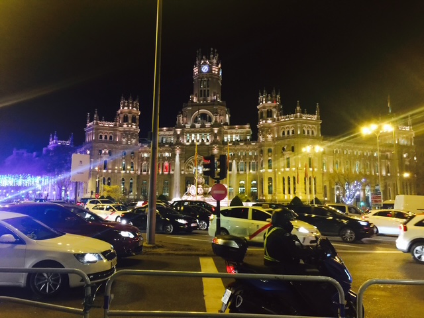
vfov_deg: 48.2
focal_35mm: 29
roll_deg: -1.4
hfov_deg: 61.7
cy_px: 159
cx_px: 212
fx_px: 355
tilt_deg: +8.0
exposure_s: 1/4
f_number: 2.2
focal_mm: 4.15
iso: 64
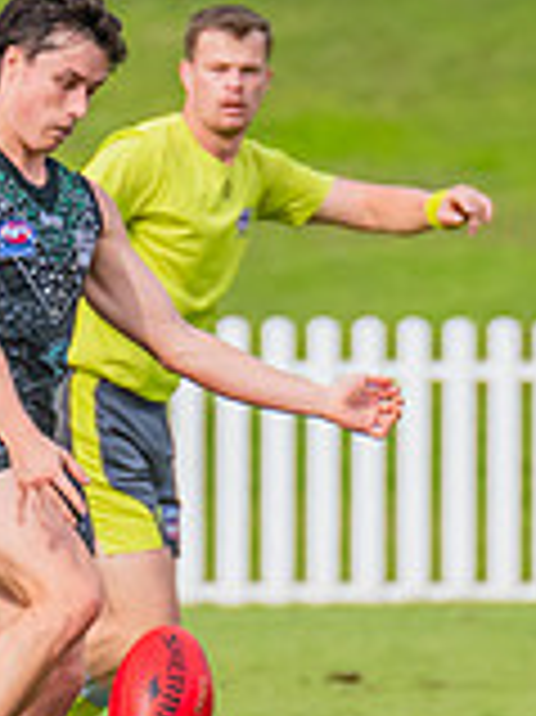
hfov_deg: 0.6
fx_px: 50484
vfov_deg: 0.8
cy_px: 384
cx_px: -35
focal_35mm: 2442
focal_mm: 420
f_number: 7.1
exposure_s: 1/1600
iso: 800
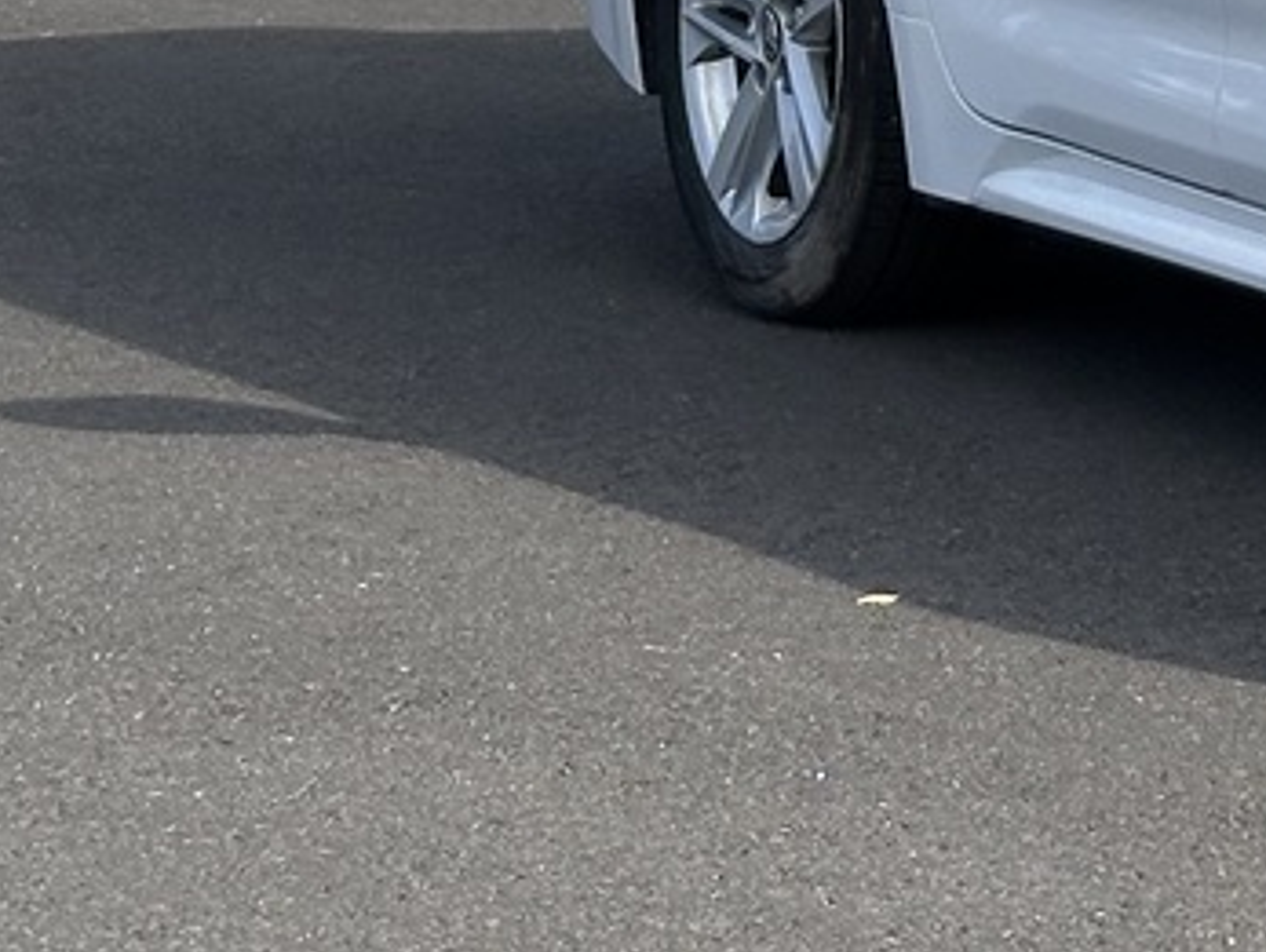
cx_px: 2430
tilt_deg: -0.6
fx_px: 7286
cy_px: -518
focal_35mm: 199
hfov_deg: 9.4
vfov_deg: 7.3
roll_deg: -0.1
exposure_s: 1/3731
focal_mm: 6.86
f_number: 1.78
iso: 64
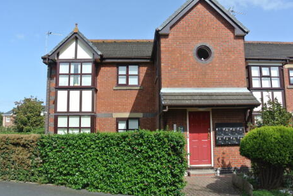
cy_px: 96
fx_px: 244
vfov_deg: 43.6
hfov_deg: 61.9
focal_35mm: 30
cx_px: 150
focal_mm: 11
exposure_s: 1/500
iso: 140
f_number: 3.5
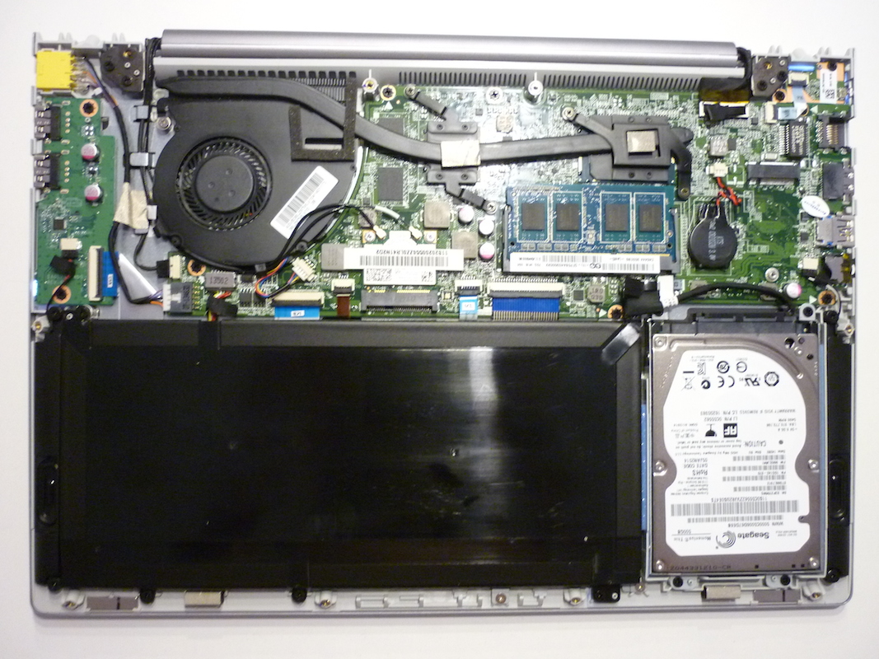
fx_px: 838
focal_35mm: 33
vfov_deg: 42.9
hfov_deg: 55.4
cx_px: 440
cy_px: 330
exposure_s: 1/15
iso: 400
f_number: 2.8
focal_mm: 5.5
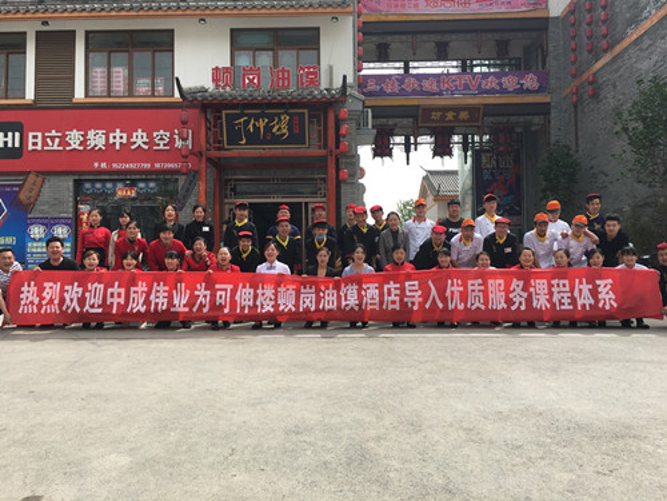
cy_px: 250
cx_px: 334
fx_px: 559
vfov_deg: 48.2
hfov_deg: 61.7
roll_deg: +1.0
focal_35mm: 29
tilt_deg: +4.1
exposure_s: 1/905
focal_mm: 4.15
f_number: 2.2
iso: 25
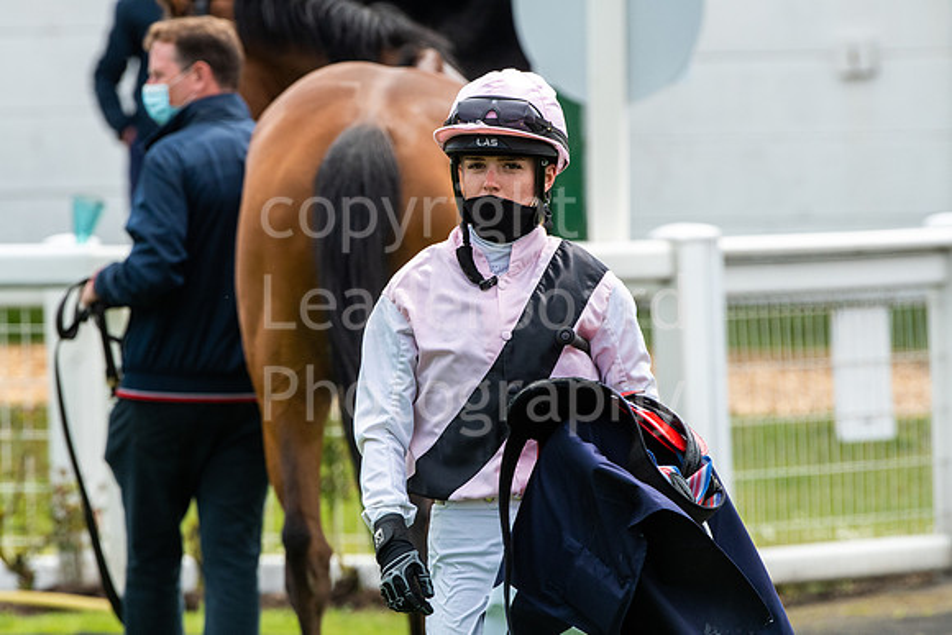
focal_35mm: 570
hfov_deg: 3.6
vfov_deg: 2.4
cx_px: 476
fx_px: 15076
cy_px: 318
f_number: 7.1
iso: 800
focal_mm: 380
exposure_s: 1/1600
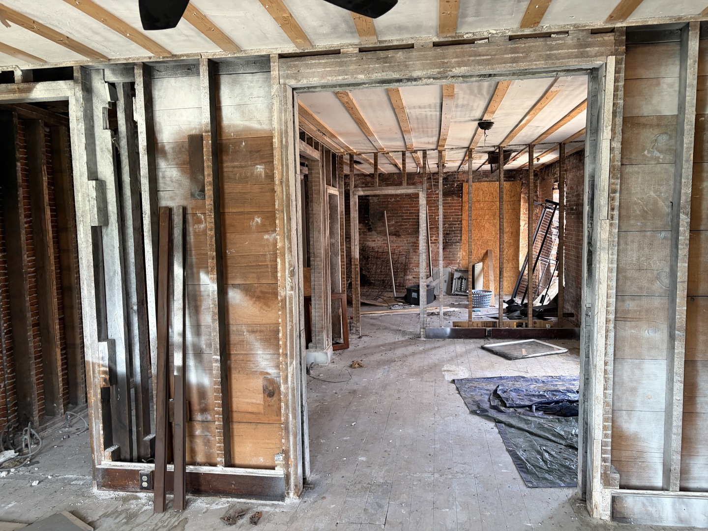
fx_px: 532
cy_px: 266
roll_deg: +2.8
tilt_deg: -2.7
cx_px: 354
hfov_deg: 67.3
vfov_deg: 53.1
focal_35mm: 26
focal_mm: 5.96
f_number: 1.6
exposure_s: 1/60
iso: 160
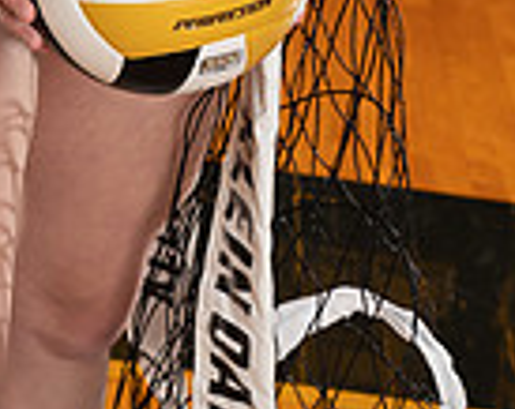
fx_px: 2723
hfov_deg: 10.8
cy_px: -424
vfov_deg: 8.2
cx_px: 218
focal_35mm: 179
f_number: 8
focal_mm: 58
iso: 1000
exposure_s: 1/250
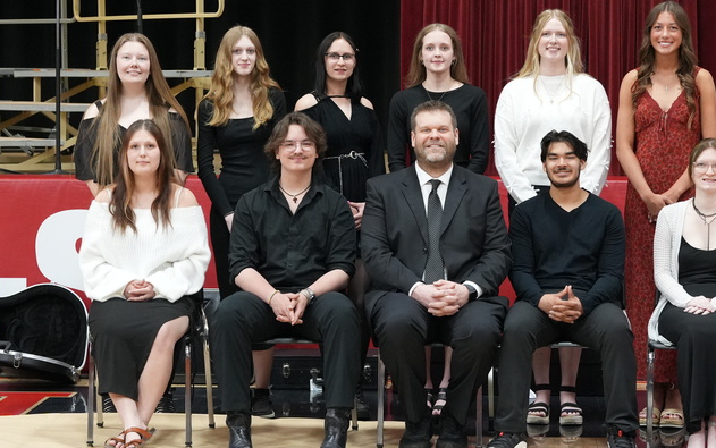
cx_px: 444
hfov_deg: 16.8
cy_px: 221
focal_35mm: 124
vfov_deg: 10.6
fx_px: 2421
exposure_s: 1/160
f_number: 3.5
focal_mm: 50
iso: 2500
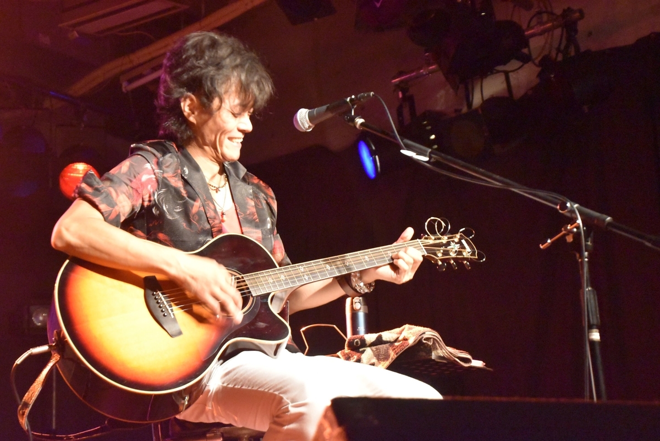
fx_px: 1431
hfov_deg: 26.0
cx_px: 330
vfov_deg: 17.5
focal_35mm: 78
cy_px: 220
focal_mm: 52
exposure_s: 1/60
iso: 10000
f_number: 5
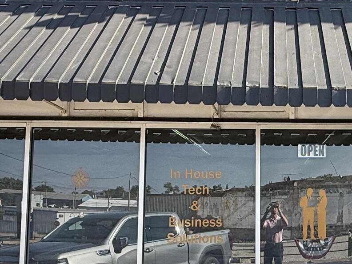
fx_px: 539
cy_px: 145
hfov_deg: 35.3
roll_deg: -0.9
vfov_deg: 27.5
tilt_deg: +6.2
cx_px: 268
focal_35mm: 53
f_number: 2.2
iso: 50
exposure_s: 1/338
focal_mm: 2.22
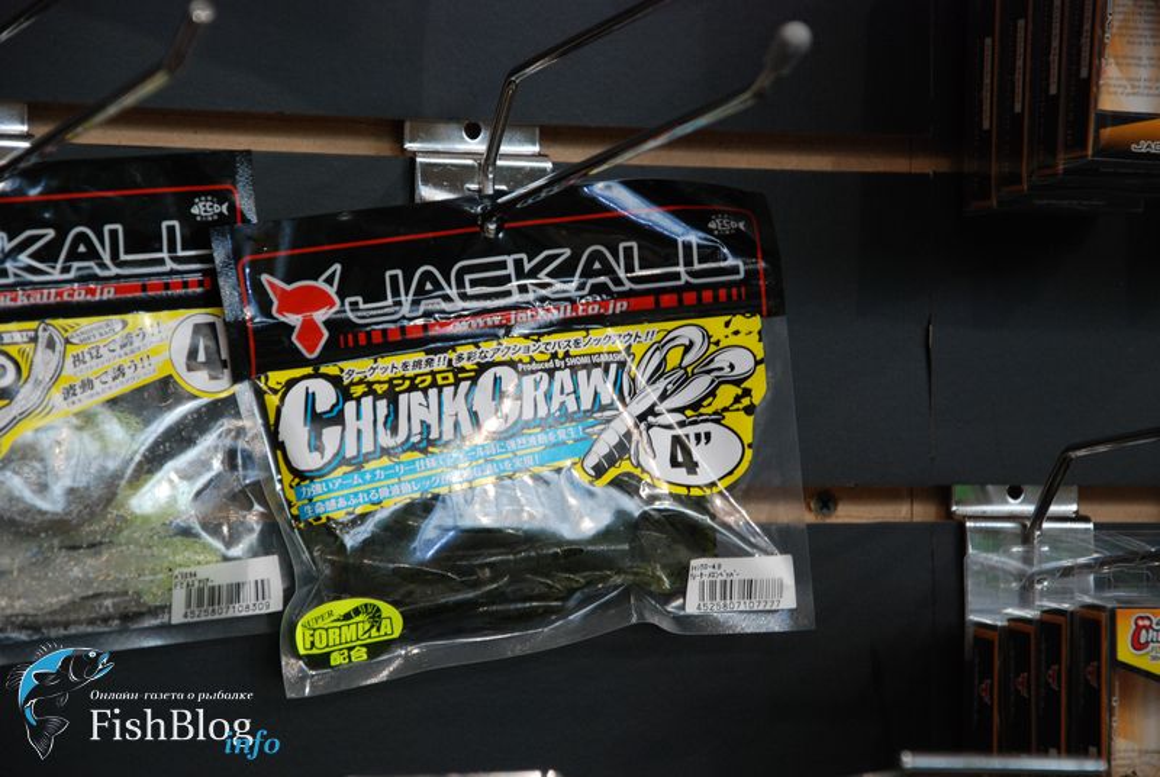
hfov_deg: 13.0
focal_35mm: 158
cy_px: 388
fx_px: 5082
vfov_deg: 8.7
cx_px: 580
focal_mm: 105
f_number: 5.6
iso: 640
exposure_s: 1/60
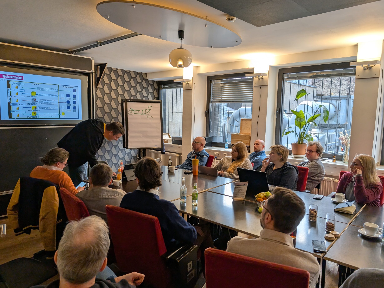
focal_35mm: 25
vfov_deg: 54.9
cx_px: 190
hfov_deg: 69.4
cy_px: 145
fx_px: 277
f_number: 1.68
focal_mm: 6.9
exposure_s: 1/100
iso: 38
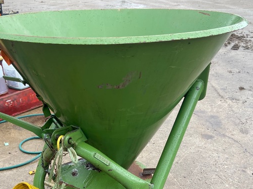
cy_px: 136
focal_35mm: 41
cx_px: 106
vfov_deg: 34.5
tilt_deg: -31.5
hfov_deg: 45.6
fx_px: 300
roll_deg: +2.1
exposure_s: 1/504
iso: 32
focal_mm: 4.25
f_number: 1.8
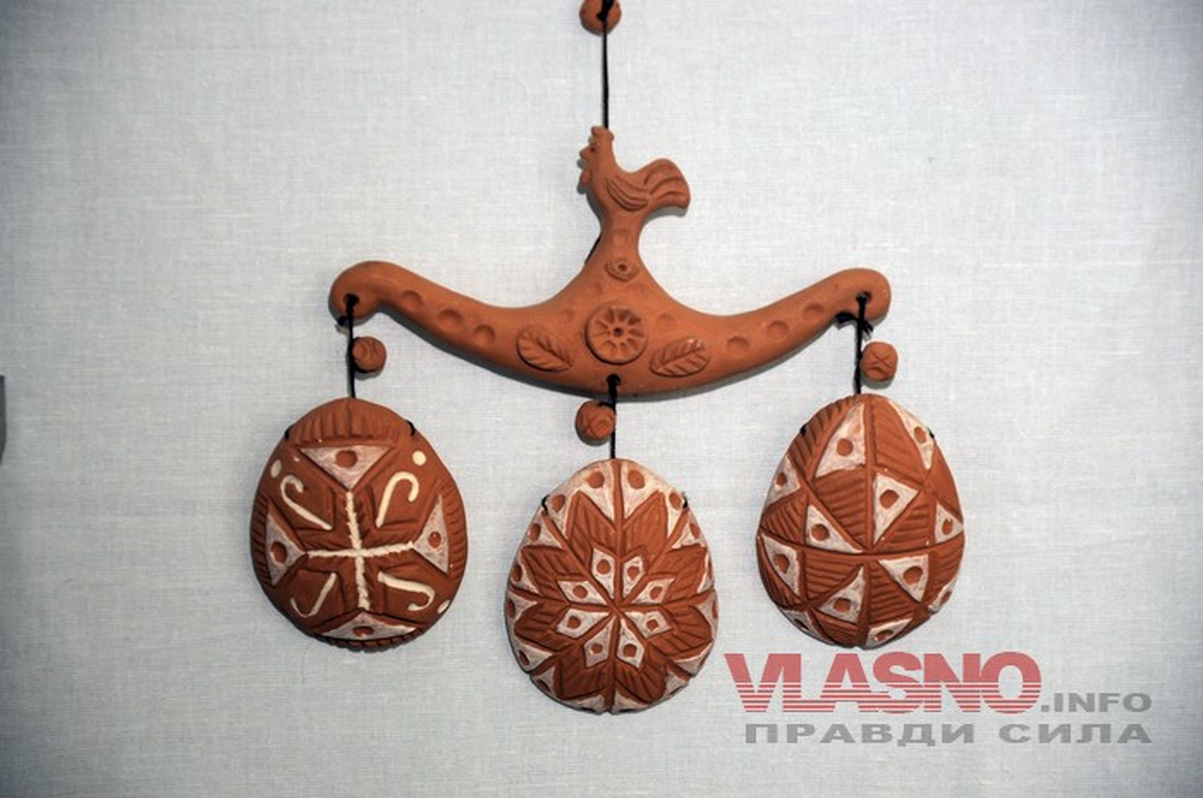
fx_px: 5253
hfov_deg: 13.1
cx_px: 602
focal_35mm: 158
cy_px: 399
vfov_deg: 8.7
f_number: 5.6
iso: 320
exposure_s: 1/30
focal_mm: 105
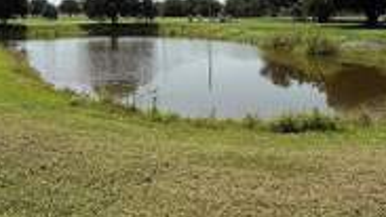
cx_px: 156
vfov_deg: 27.7
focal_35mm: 40
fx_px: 409
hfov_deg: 50.2
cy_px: -8
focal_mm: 2.22
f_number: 2.2
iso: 50
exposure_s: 1/5155
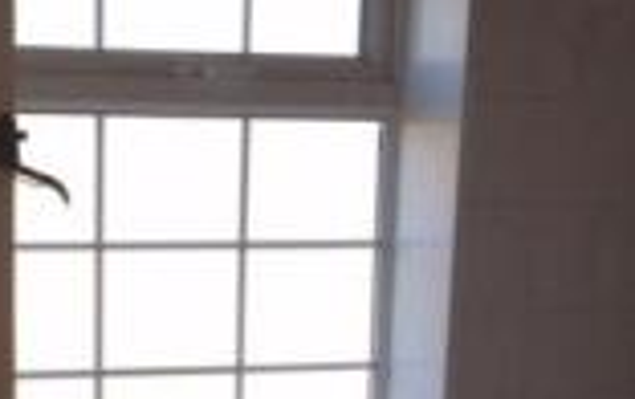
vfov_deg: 14.3
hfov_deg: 23.0
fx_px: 1542
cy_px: 487
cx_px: 151
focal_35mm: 89
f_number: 2.2
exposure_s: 1/120
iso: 40
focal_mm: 4.12
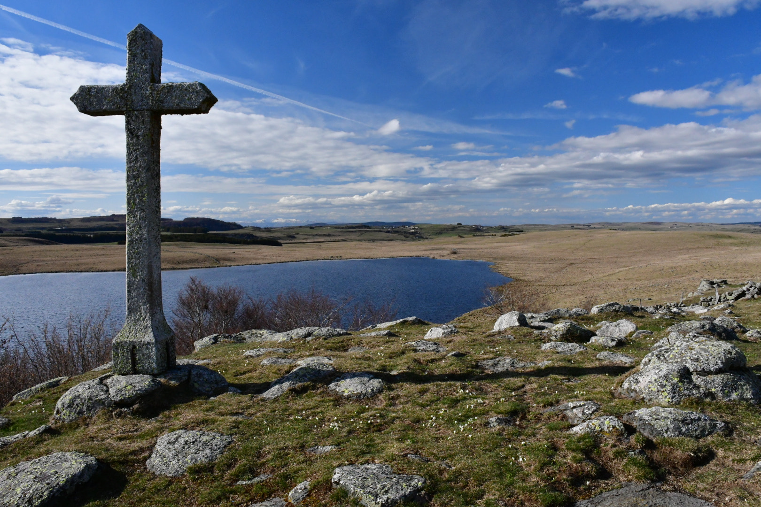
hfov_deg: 67.4
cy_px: 254
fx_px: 571
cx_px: 380
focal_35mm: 27
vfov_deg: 47.9
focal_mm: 18
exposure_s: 1/400
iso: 2000
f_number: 20
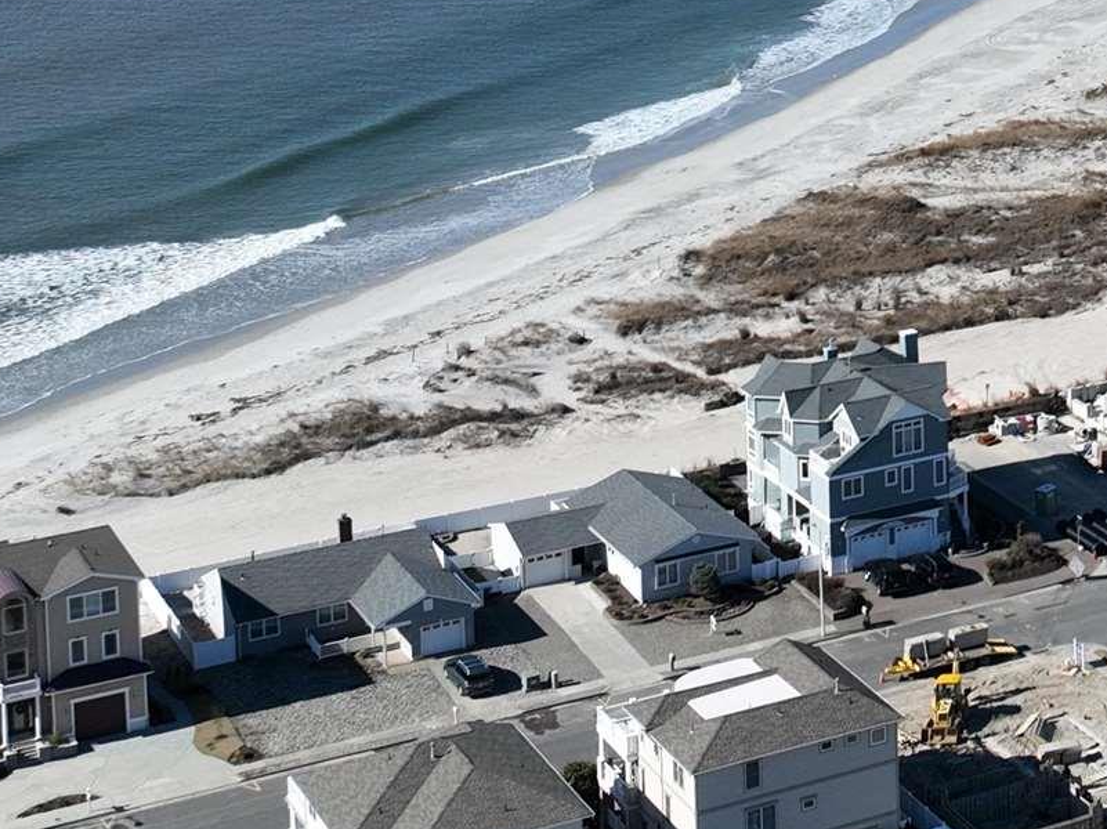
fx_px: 2941
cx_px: 1570
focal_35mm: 92
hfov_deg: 19.1
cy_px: -266
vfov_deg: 15.3
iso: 110
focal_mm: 12.29
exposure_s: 1/2000
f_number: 2.8
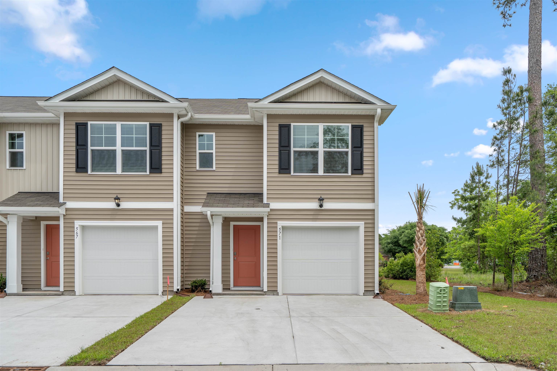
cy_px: 186
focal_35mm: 23
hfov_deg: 76.1
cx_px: 278
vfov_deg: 55.1
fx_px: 356
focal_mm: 23
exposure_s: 1/250
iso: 200
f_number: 8
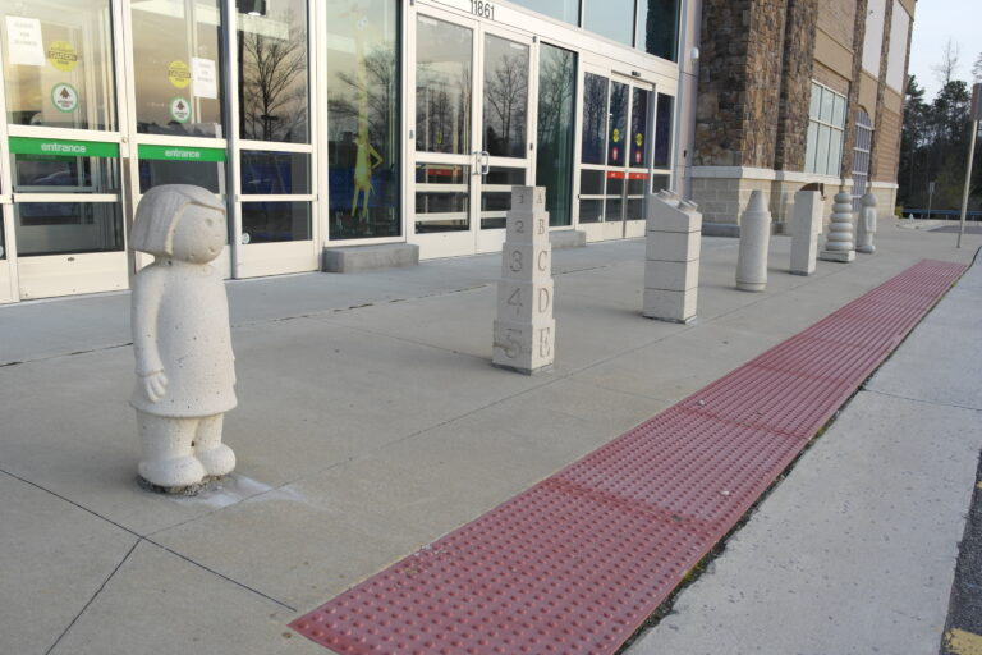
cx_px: 491
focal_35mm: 30
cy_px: 328
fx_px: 818
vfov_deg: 43.6
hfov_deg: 61.9
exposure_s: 1/80
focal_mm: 20
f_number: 4
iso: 100
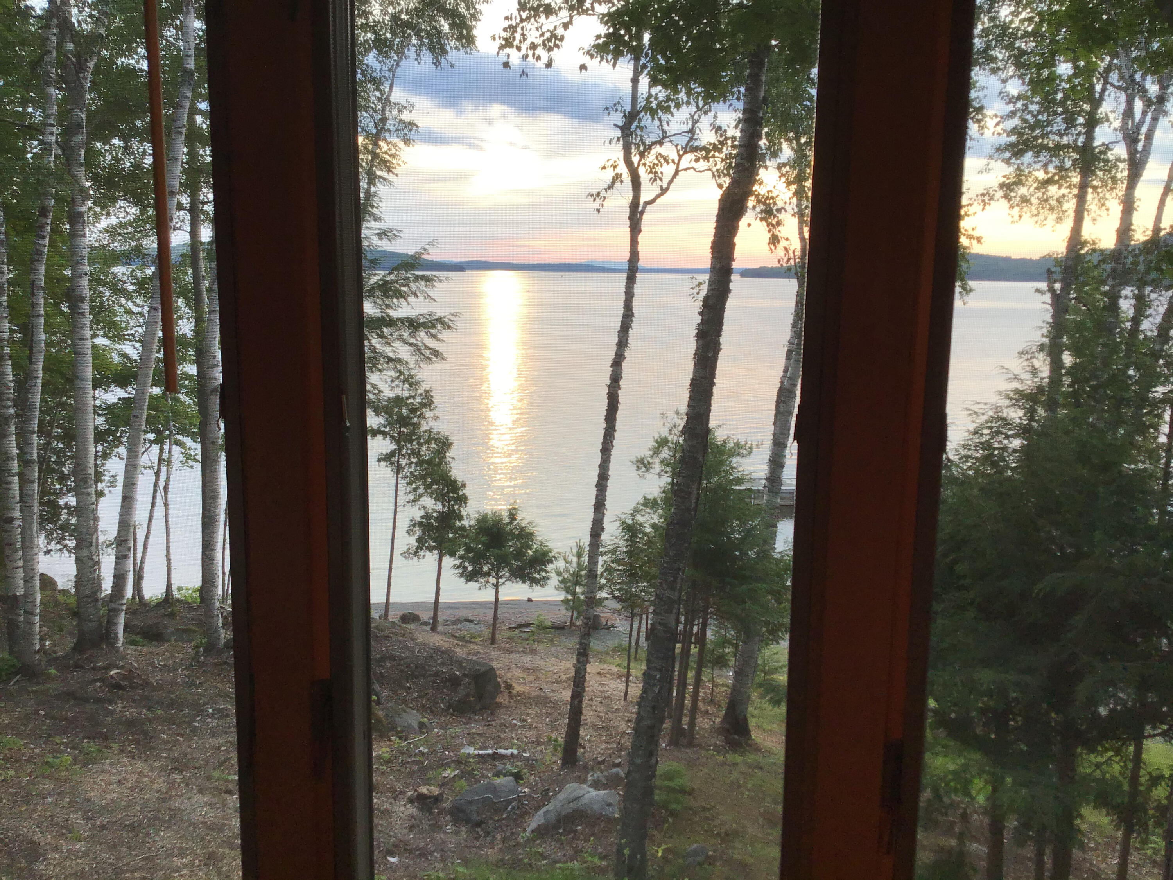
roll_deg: +1.3
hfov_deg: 58.4
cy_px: 440
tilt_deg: -7.8
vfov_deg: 45.4
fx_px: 1050
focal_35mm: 31
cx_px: 586
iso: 25
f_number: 2.4
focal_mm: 3.3
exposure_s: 1/60
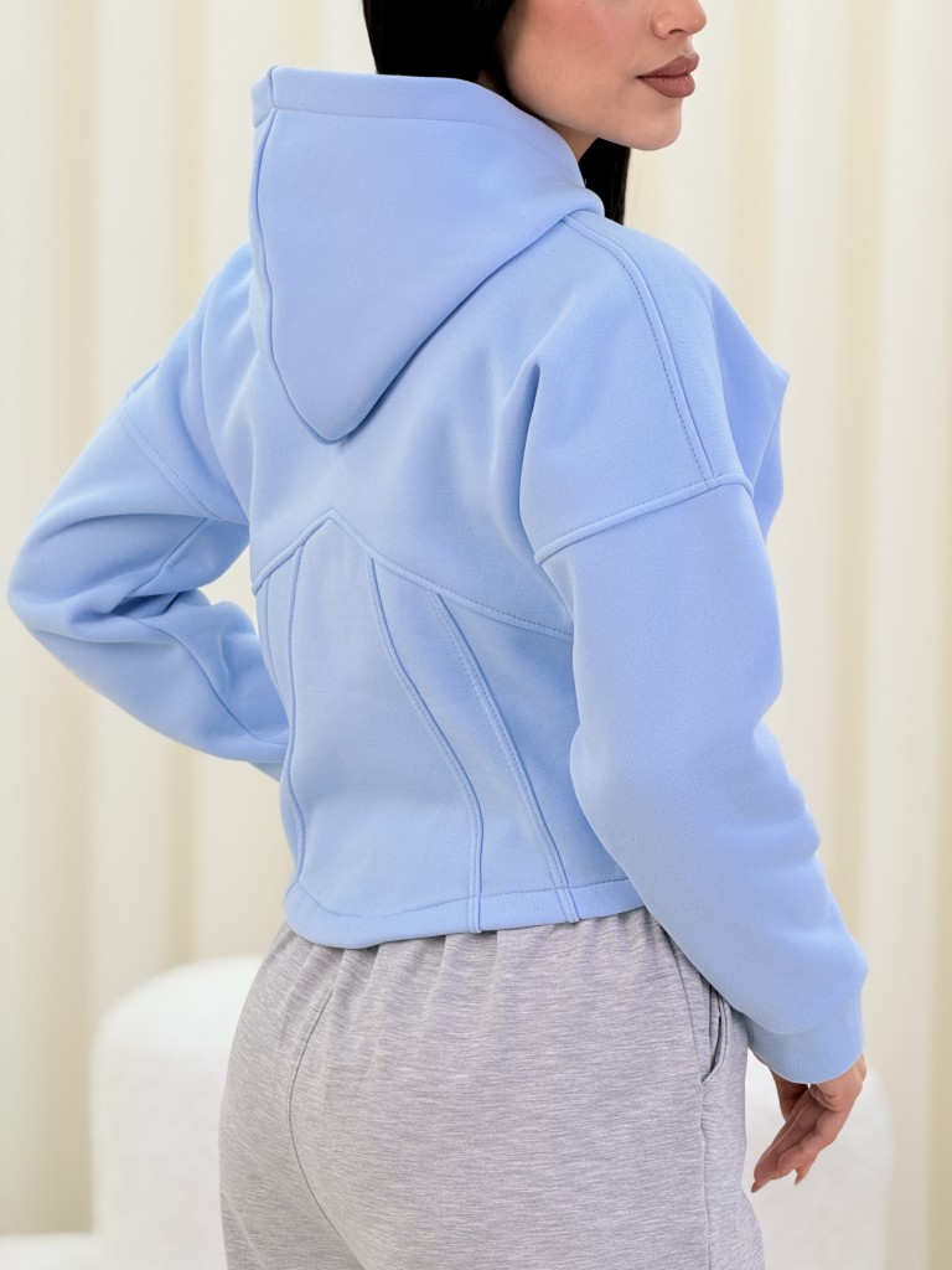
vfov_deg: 16.4
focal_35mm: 120
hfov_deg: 12.3
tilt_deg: -5.0
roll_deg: -1.7
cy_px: 635
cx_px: 476
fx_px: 4400
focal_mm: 15.66
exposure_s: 1/240
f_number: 2.8
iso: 50
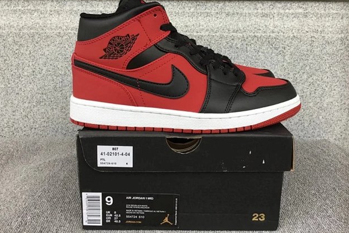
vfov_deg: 39.9
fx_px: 320
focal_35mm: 33
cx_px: 174
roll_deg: +0.3
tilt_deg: -12.4
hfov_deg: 57.2
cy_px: 100
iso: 50
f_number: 2.4
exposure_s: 1/100
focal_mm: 3.3
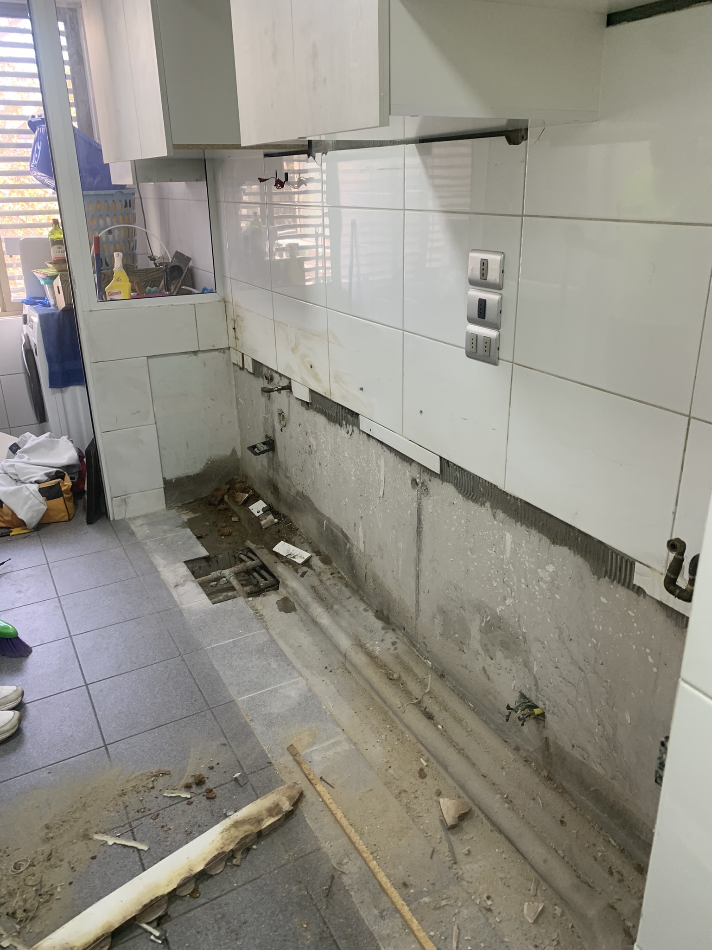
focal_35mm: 26
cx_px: 356
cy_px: 475
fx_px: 713
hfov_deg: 53.1
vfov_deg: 67.3
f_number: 1.8
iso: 100
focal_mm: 4.25
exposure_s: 1/80
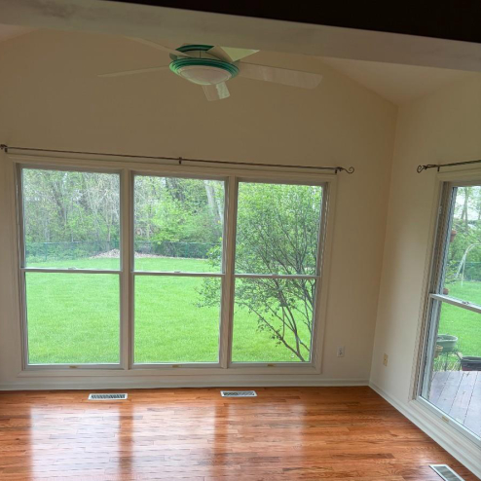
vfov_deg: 51.9
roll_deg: -3.3
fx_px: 487
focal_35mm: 31
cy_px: 307
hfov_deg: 52.5
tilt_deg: -11.2
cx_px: 239
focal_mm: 5.96
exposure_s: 1/224
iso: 40
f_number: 1.6
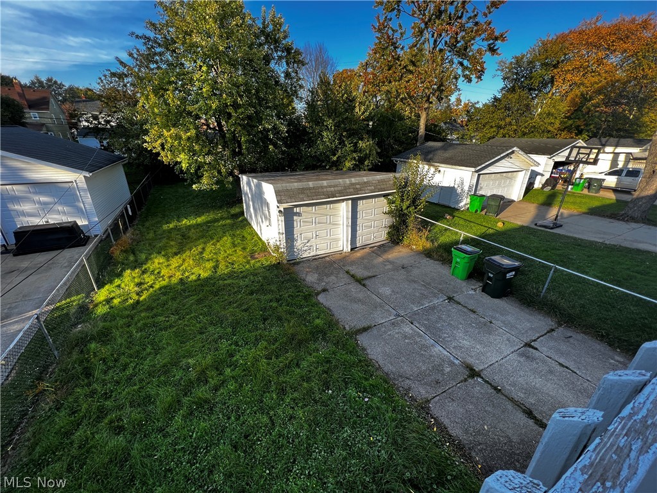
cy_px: 246
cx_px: 328
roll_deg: -1.3
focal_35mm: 13
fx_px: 247
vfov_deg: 89.9
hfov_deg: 106.2
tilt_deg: -23.1
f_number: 1.8
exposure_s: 1/229
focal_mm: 1.57
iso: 32
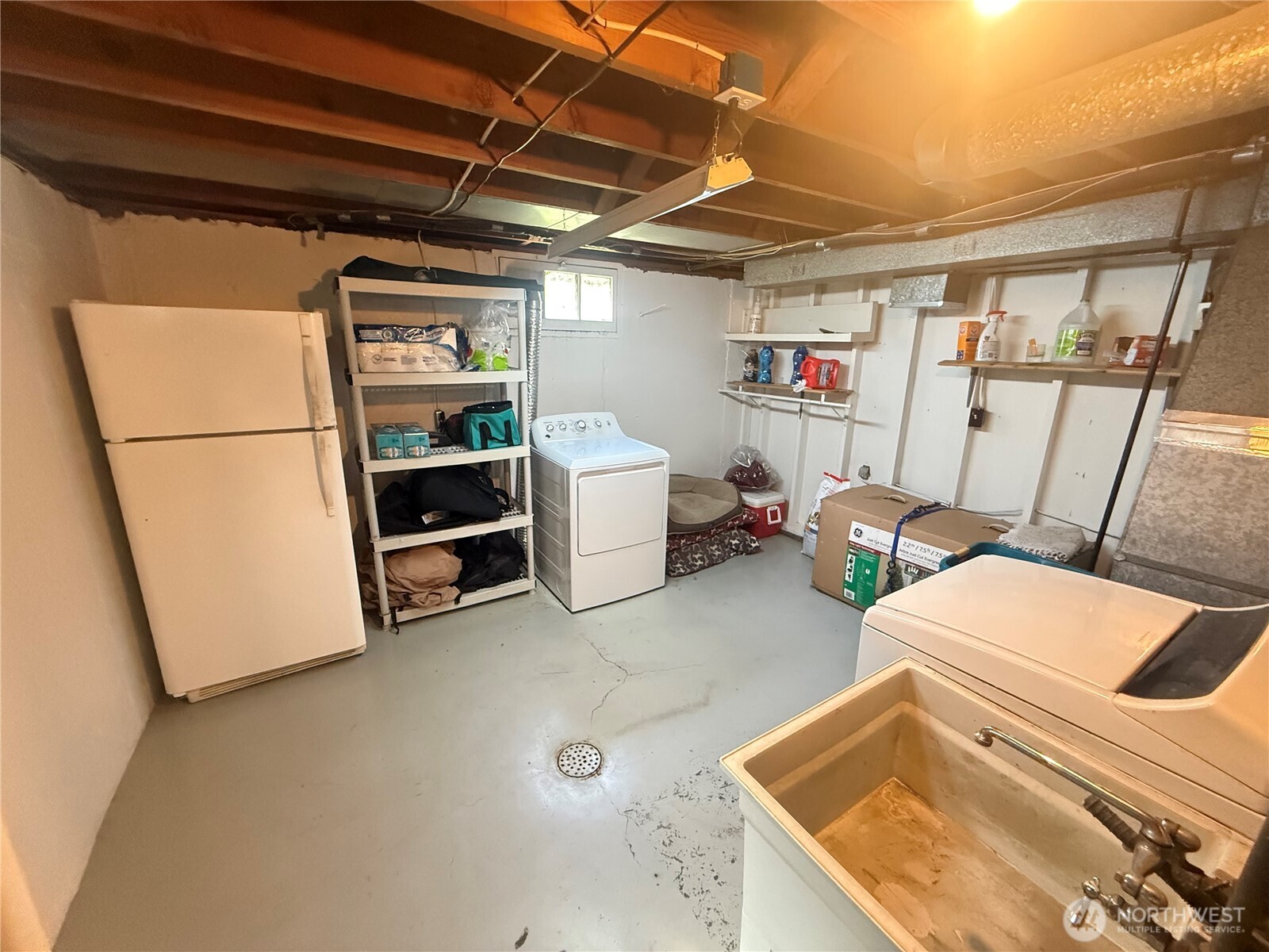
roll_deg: -1.1
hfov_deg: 102.1
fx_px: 513
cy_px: 476
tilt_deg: -13.7
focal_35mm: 14
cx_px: 634
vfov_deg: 85.7
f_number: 2.2
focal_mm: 2.22
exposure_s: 1/60
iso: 800
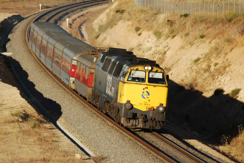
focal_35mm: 317
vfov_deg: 4.3
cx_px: 118
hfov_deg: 6.5
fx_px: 2145
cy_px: 84
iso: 200
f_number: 5
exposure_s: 1/1000
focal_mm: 195
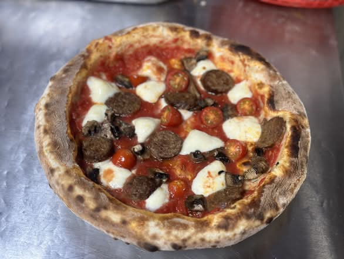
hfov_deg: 39.6
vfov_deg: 30.3
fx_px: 477
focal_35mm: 48
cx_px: 172
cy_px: 130
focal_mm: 6.86
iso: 250
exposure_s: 1/40
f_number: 1.78
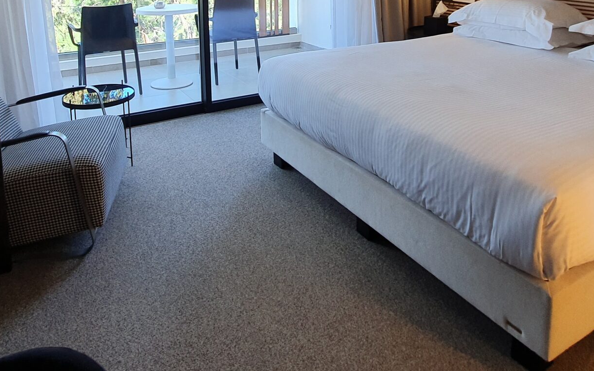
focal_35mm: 29
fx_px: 469
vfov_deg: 38.5
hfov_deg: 64.6
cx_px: 288
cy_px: 4
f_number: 2.2
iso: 64
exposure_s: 1/100
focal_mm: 1.8
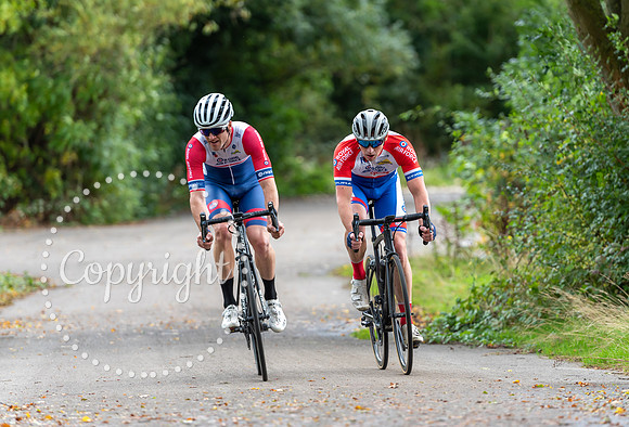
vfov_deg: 5.9
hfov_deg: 8.6
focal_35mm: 238
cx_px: 342
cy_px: 187
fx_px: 4179
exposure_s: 1/320
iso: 250
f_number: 3.2
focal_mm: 190
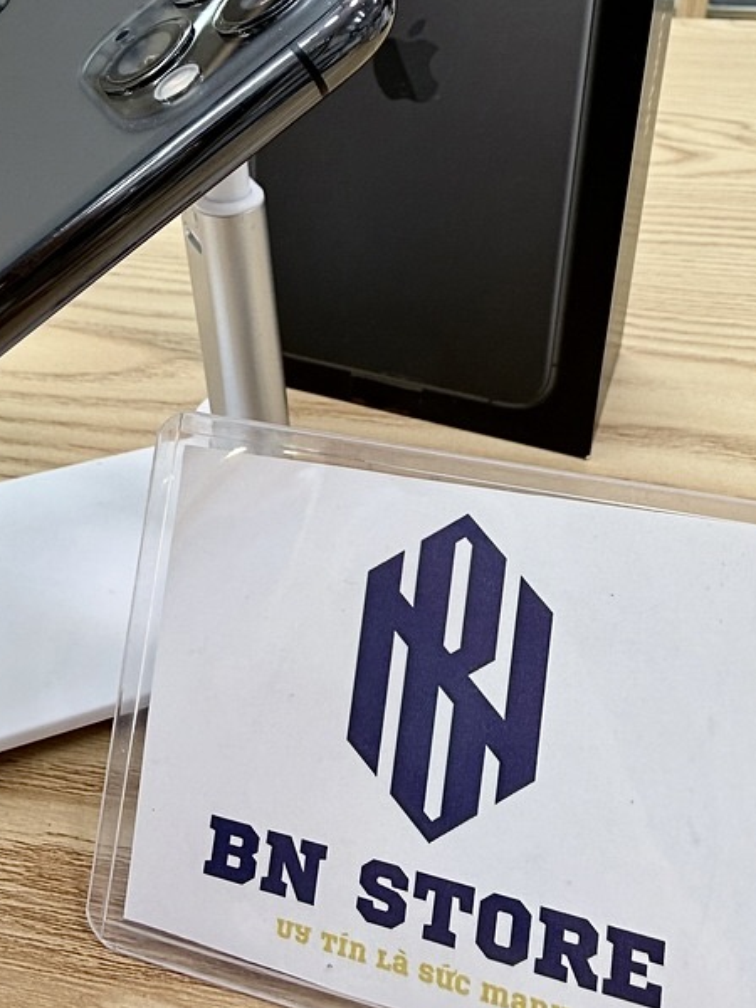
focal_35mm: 36
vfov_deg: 49.8
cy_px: 286
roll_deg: +0.8
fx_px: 1048
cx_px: 219
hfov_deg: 38.9
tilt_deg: -24.0
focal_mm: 2.22
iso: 80
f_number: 2.2
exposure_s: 1/120
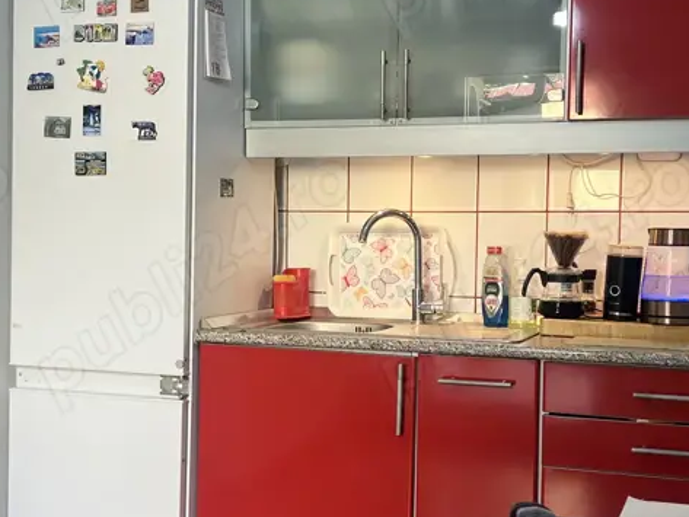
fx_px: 1095
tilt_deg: -3.9
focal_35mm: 55
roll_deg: -0.3
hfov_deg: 34.9
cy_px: 303
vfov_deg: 26.5
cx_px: 363
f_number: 1.5
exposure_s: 1/100
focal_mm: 5.7
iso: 80
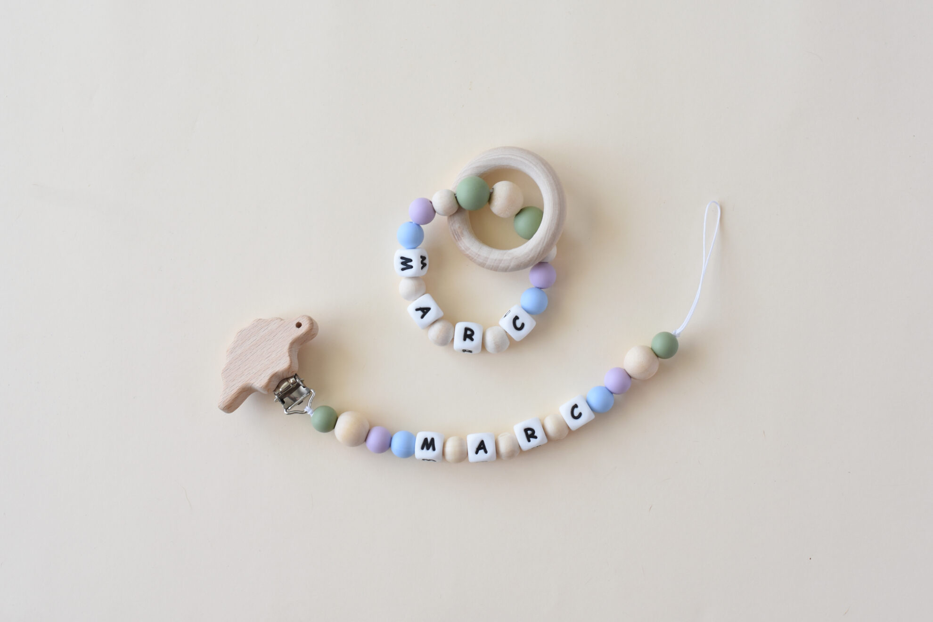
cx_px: 466
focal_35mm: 75
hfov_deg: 27.0
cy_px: 311
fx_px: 1944
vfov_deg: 18.2
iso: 400
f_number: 5.6
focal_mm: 50
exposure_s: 1/50
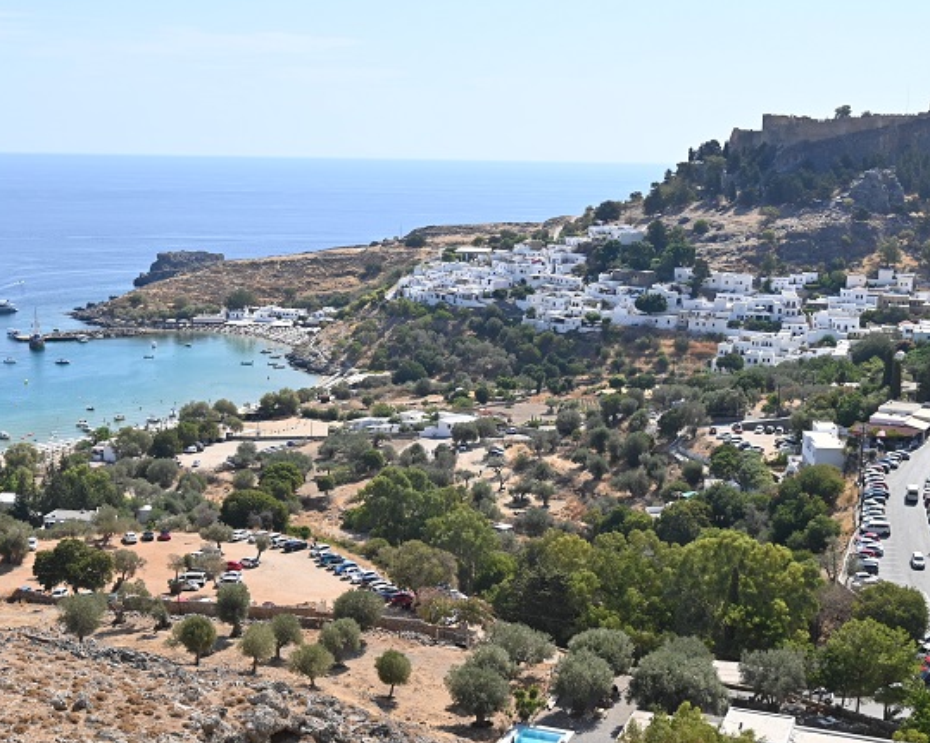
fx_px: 1295
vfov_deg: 32.0
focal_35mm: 47
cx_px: 504
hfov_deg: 39.5
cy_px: 399
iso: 140
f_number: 5
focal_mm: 22.5
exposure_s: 1/1000
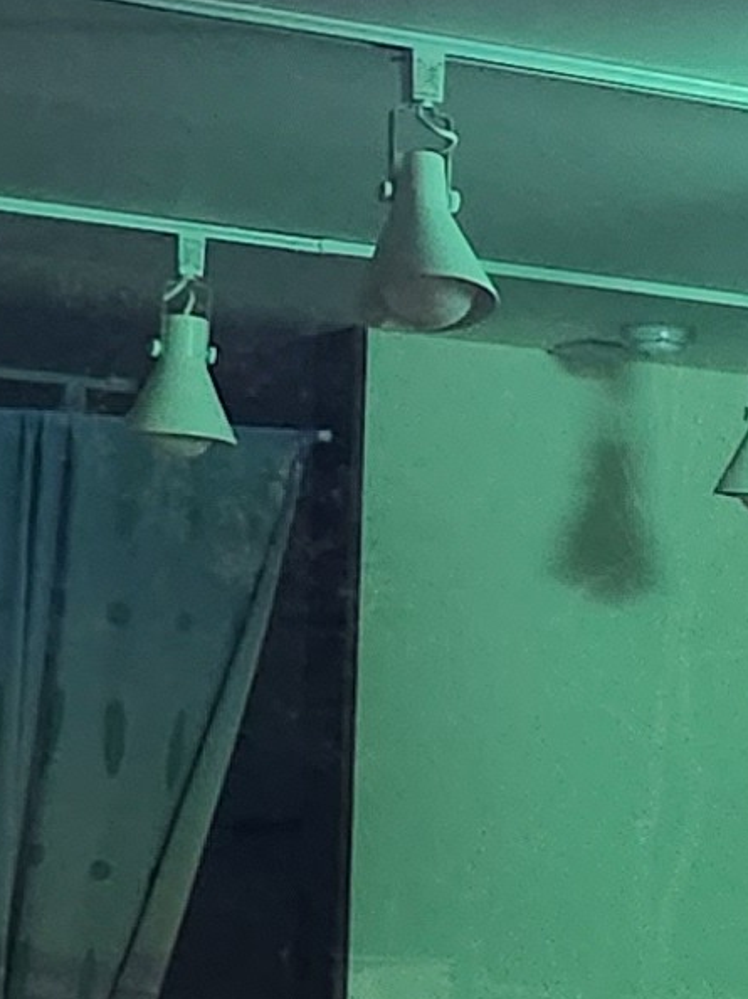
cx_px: 1557
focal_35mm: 155
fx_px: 4469
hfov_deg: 8.9
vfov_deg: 12.6
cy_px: 900
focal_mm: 5.4
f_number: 1.8
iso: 800
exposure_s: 1/24
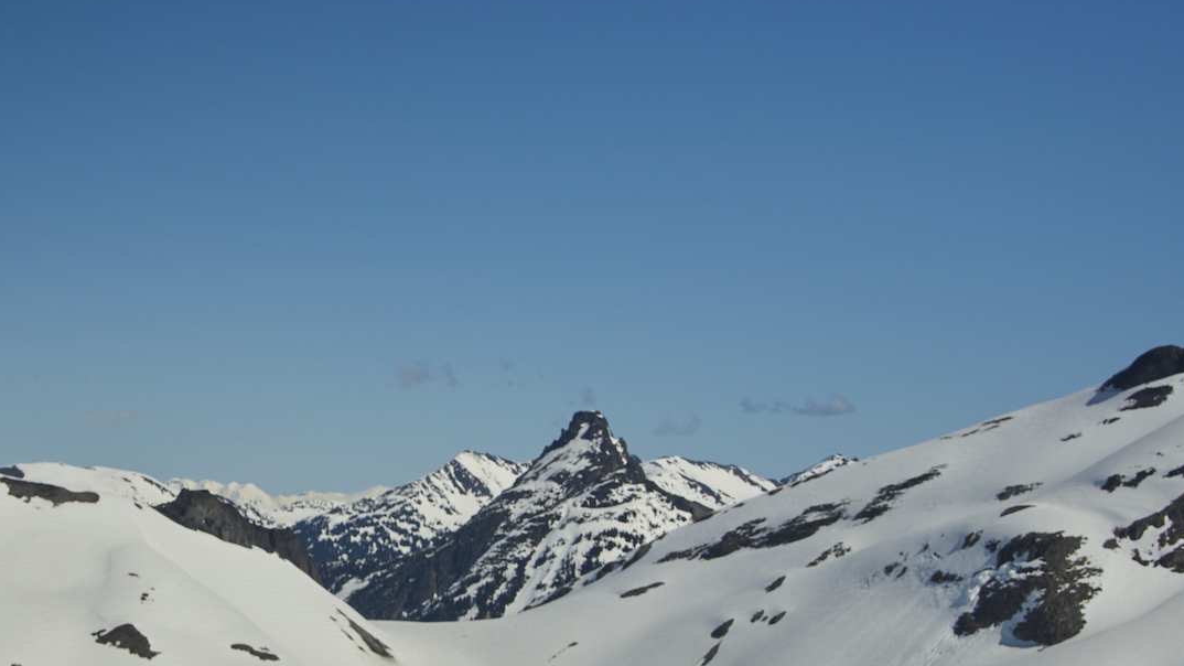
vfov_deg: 15.0
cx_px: 344
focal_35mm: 80
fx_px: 2511
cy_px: 566
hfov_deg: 26.3
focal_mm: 39
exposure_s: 1/100
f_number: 7.1
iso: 80
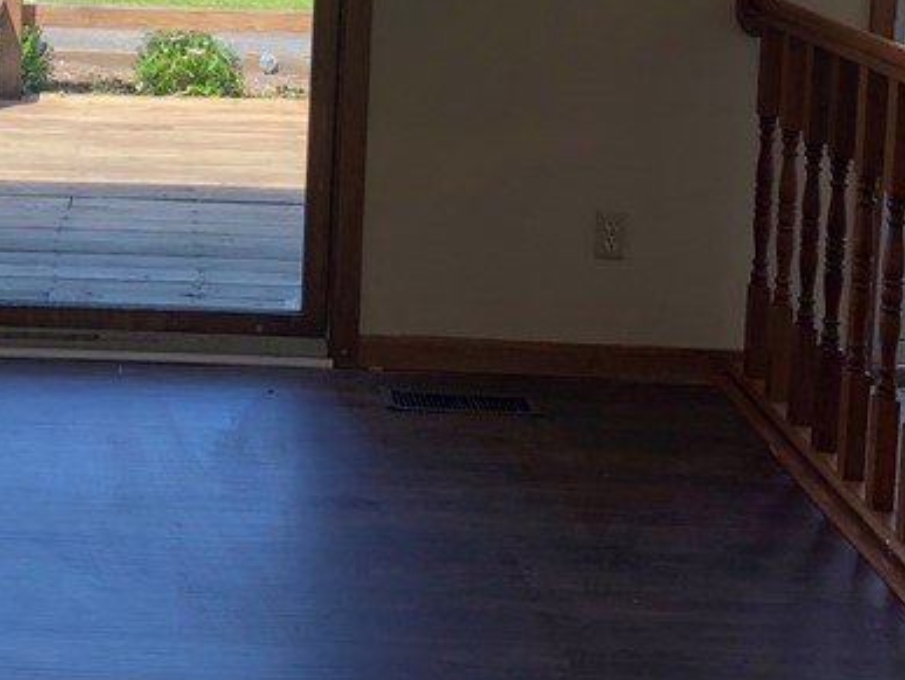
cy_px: -47
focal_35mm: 74
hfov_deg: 25.8
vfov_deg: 19.2
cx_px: 166
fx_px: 1936
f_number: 1.8
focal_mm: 3.99
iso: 20
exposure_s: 1/289
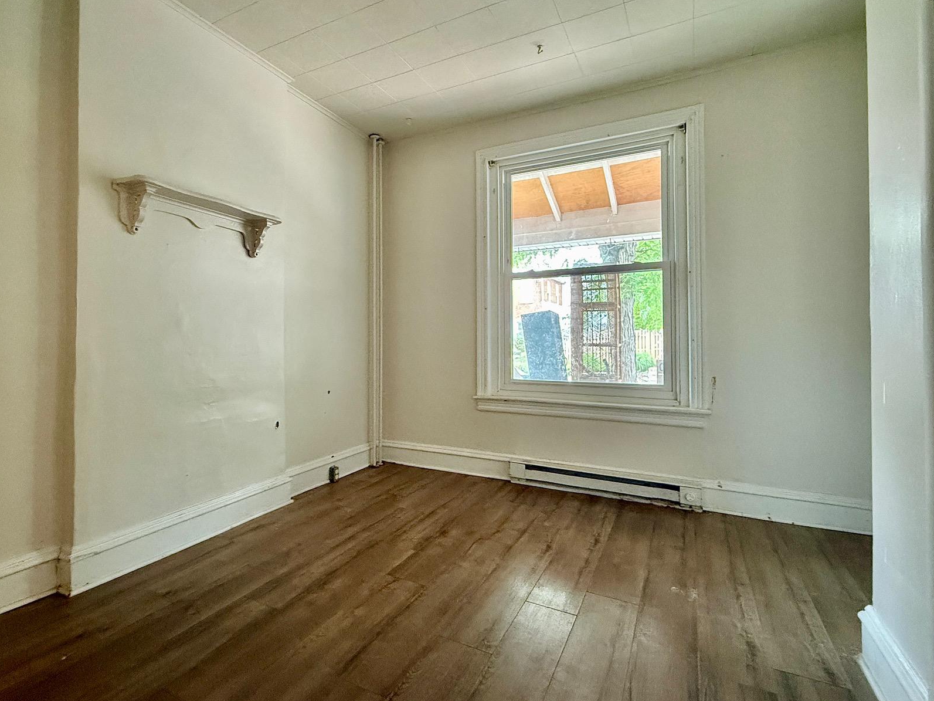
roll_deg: +0.1
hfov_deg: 87.4
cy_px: 333
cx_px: 416
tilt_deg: +0.6
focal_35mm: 18
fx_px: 486
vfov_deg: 71.6
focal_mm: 2.22
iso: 640
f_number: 2.2
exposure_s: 1/59
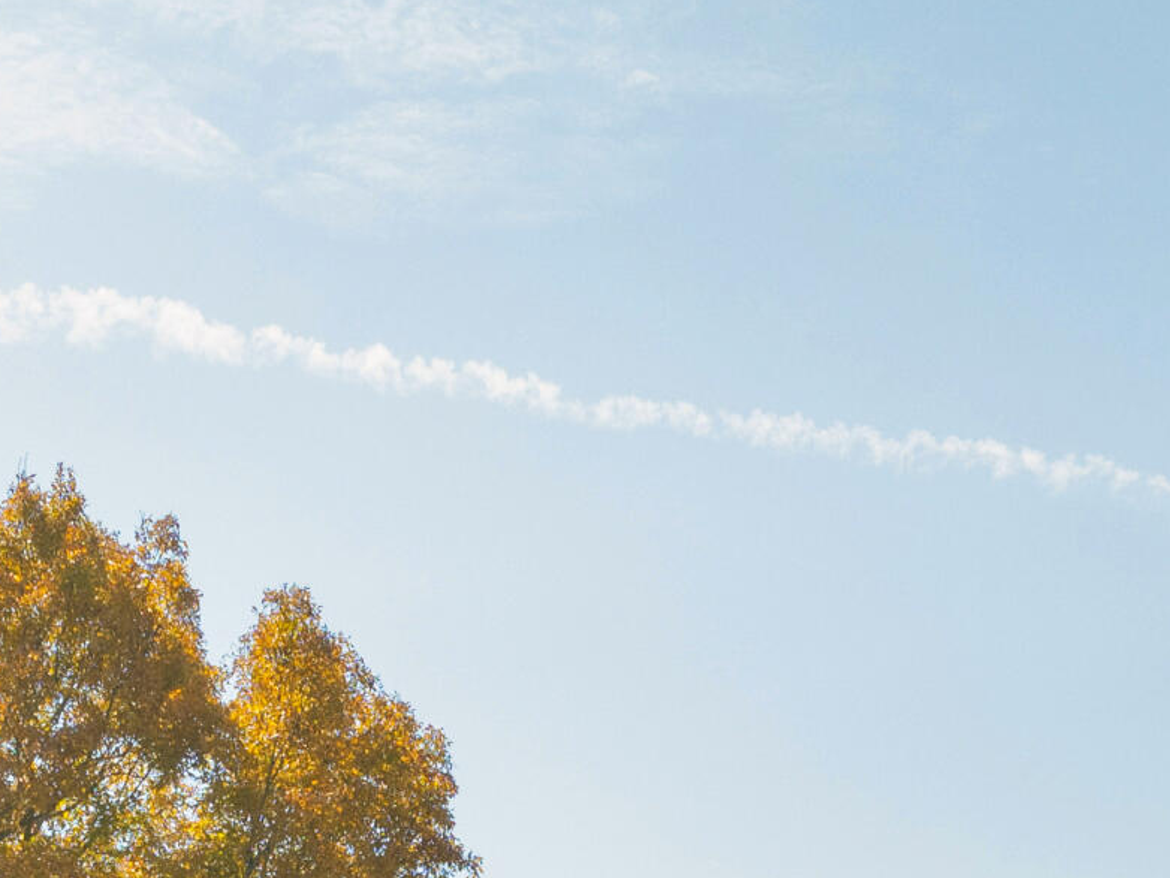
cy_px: 1484
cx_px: 486
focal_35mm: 92
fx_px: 3110
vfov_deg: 14.5
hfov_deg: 21.3
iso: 100
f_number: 7.1
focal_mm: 12.29
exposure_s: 1/200
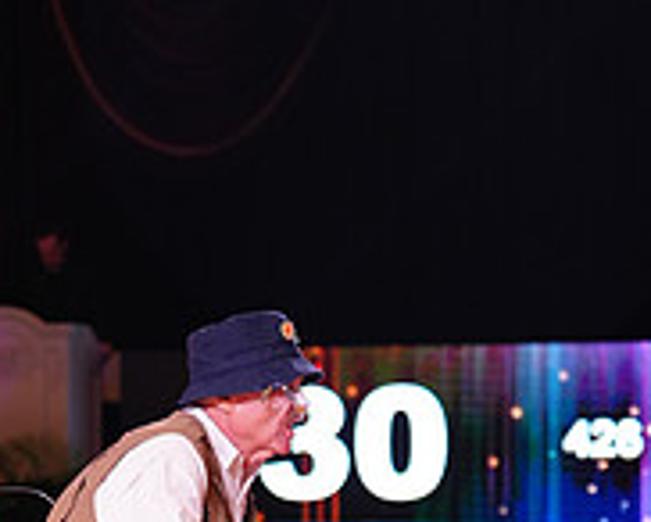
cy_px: 715
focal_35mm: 209
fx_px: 4031
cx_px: 16
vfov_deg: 7.3
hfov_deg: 9.2
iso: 800
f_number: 2.8
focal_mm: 70
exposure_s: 1/250
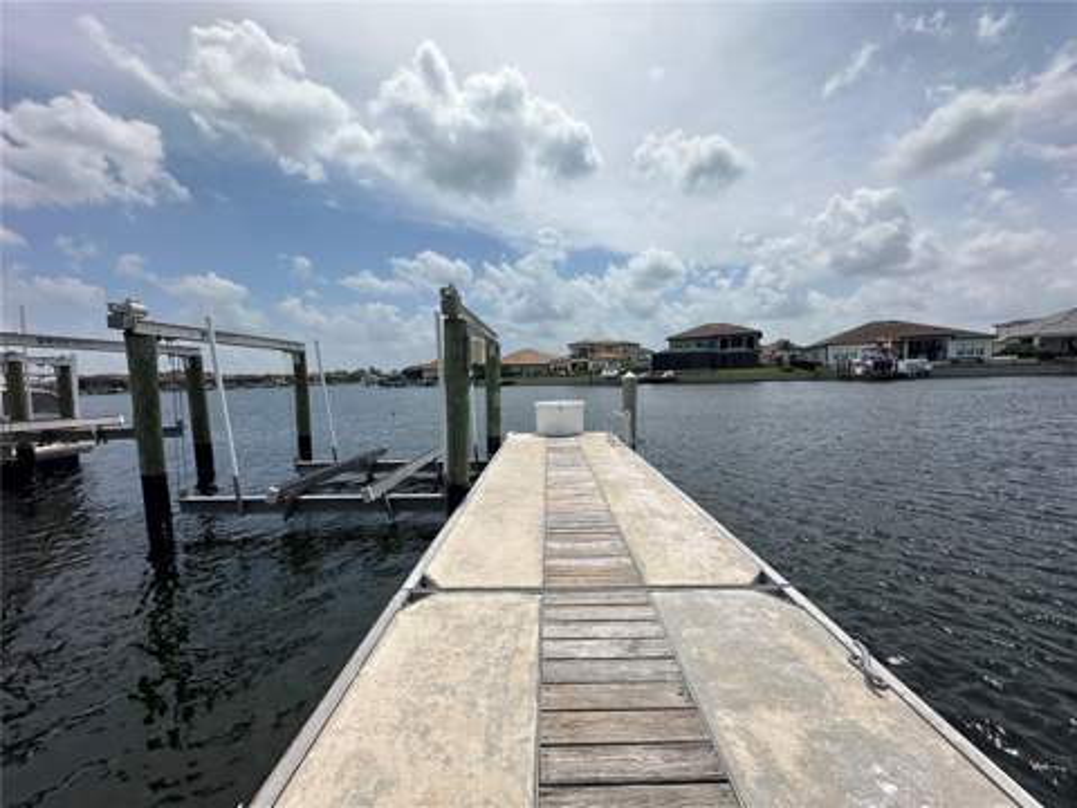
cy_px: 404
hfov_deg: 102.1
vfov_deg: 85.7
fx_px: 436
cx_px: 538
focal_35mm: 14
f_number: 2.2
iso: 50
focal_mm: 2.22
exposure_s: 1/4464
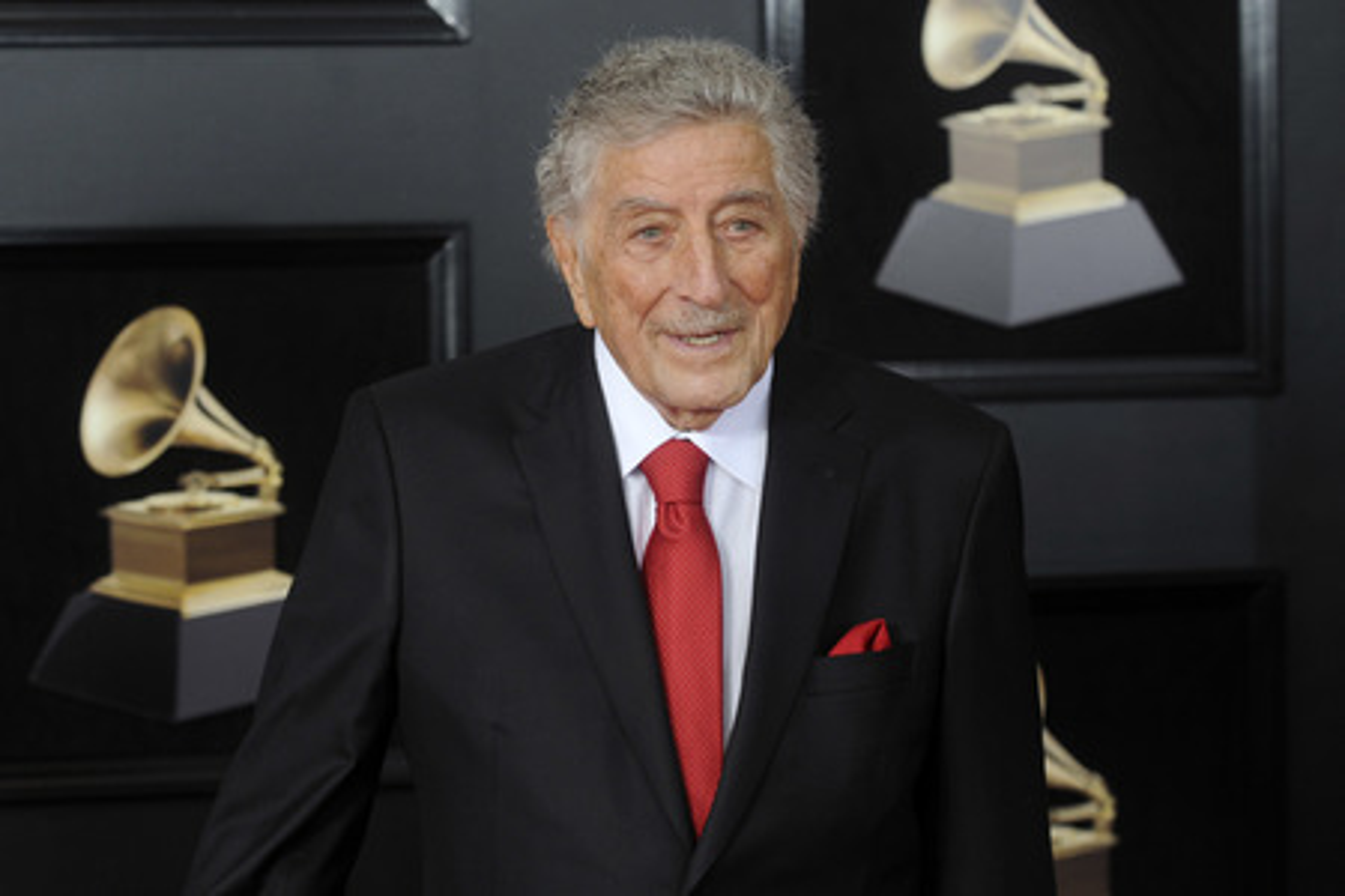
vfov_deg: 14.9
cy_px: 448
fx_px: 3437
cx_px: 672
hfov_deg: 22.1
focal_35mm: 92
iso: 1600
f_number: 4.5
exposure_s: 1/500
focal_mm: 92
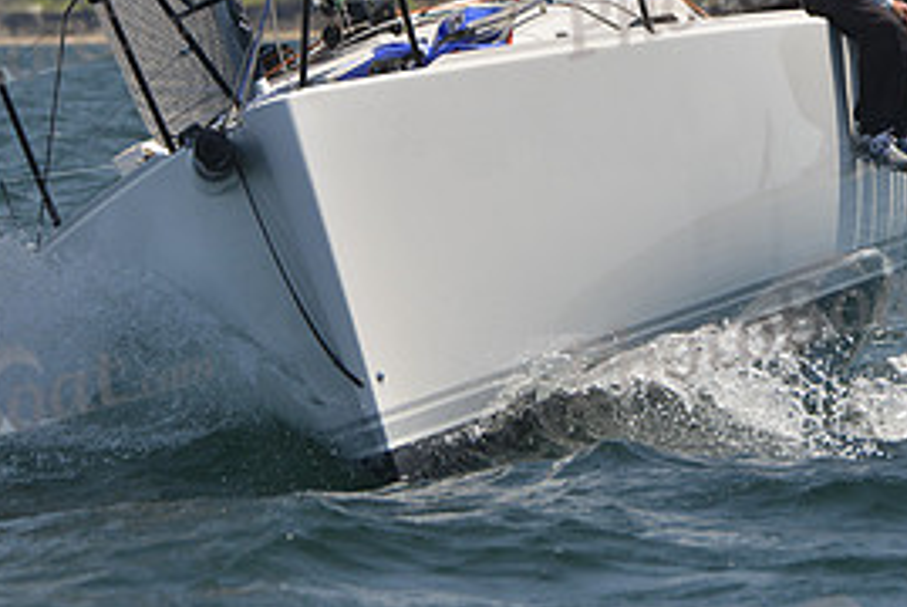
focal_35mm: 431
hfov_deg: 4.8
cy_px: 194
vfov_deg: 3.2
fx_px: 10870
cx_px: 391
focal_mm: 200
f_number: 7.1
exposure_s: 1/800
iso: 400
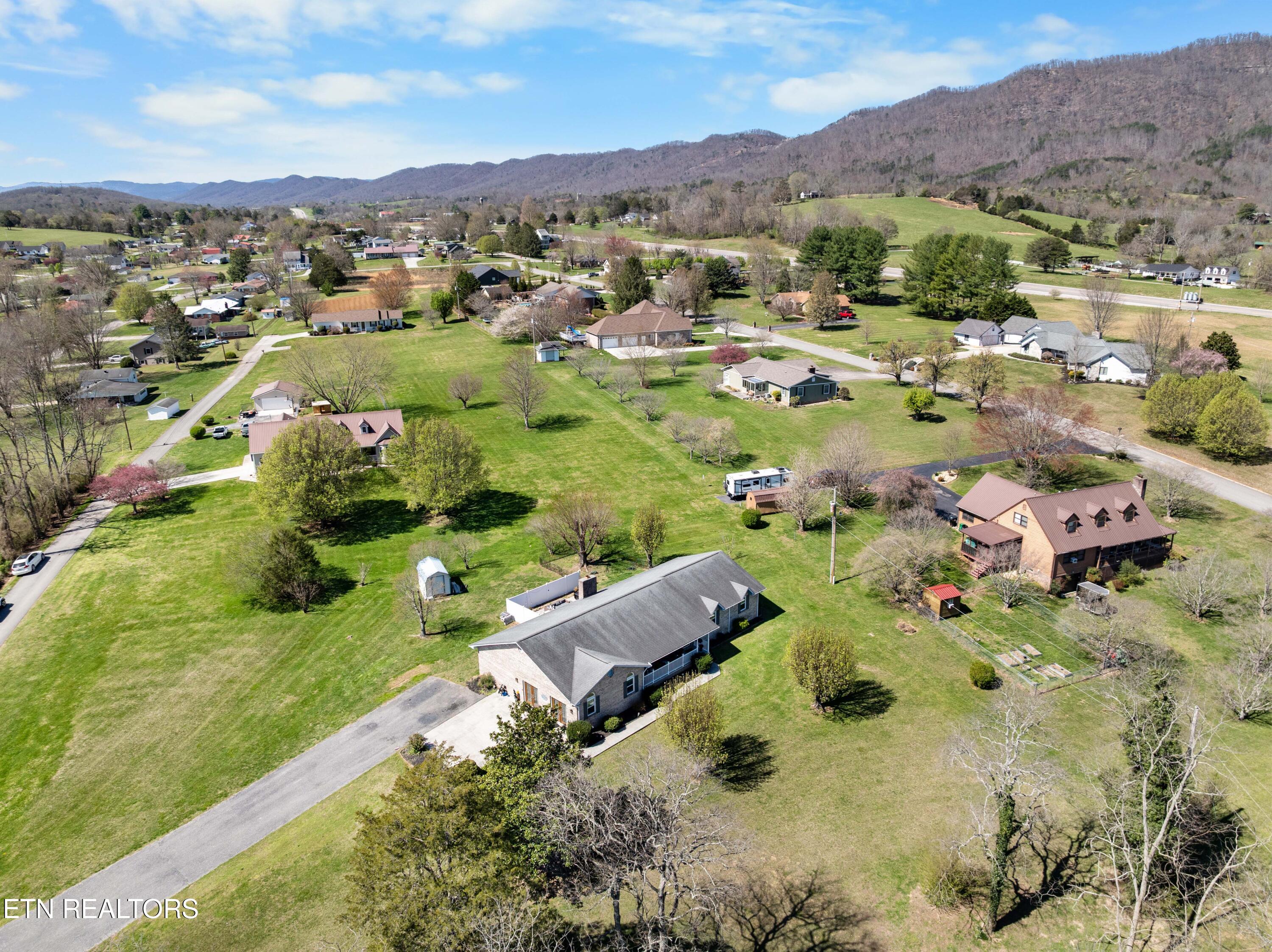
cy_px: 476
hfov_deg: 71.6
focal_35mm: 24
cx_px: 636
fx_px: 881
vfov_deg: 56.8
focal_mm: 12.29
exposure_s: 1/40
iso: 110
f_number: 2.8
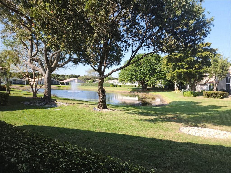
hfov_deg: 73.9
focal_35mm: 23
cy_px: 86
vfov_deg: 58.9
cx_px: 116
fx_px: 153
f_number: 1.8
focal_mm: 6.4
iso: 12
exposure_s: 1/180
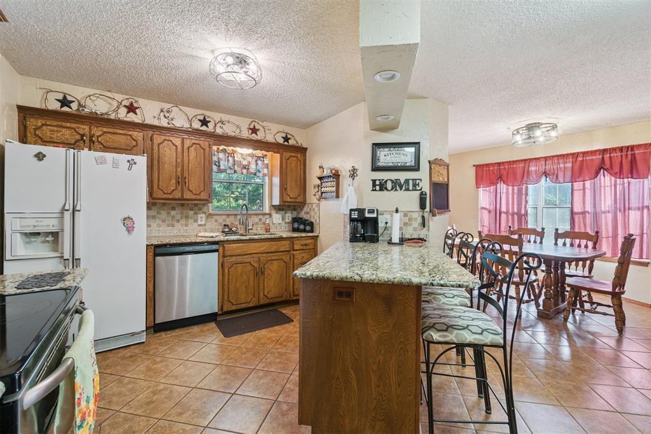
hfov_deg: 100.4
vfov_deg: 77.3
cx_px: 326
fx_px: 271
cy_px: 217
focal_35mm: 15
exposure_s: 1/8
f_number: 6.3
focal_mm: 10
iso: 200
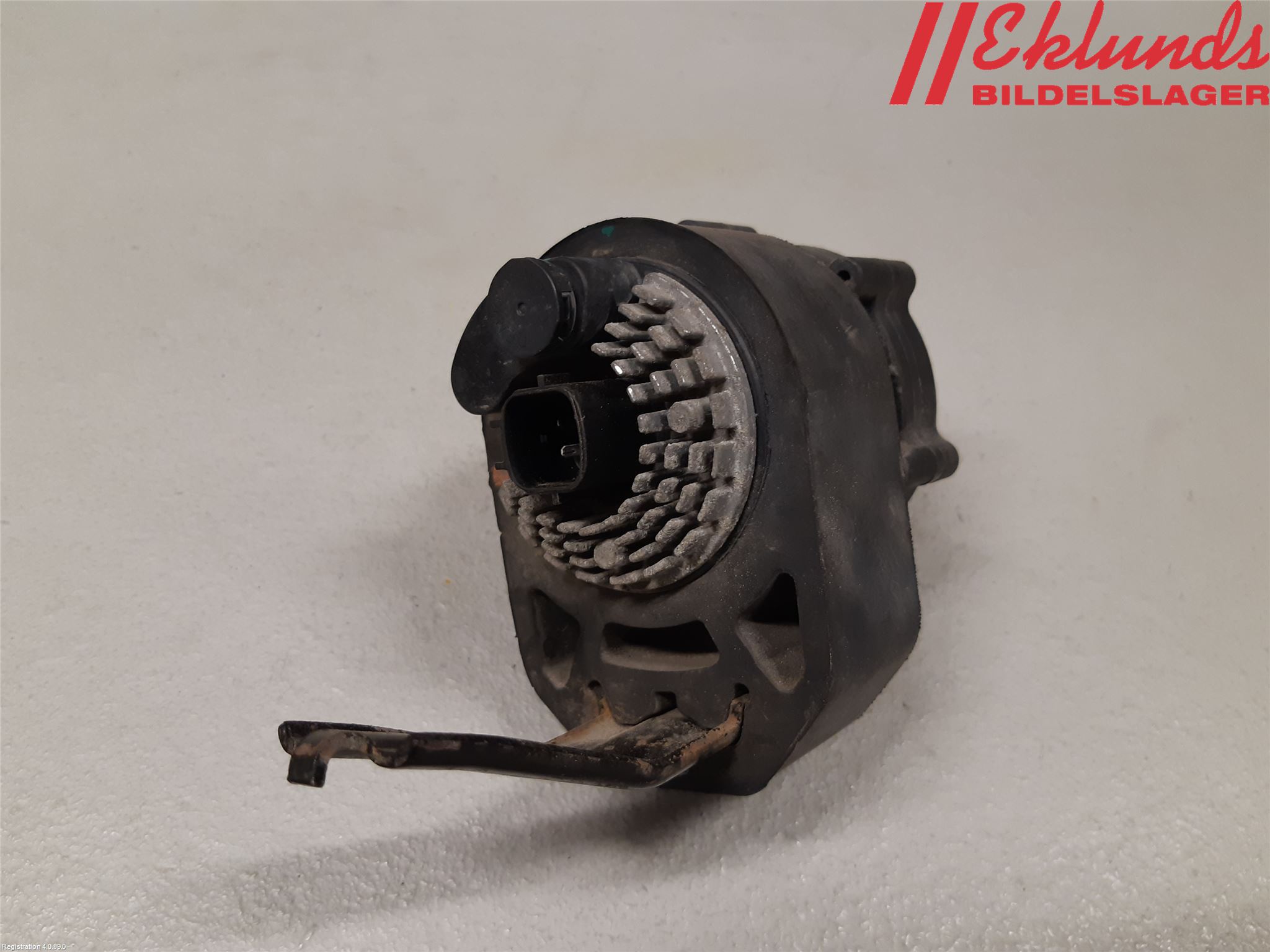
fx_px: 954
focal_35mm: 26
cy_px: 476
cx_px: 635
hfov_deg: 67.3
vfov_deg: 53.1
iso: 125
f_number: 1.7
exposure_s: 1/50
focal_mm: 3.93
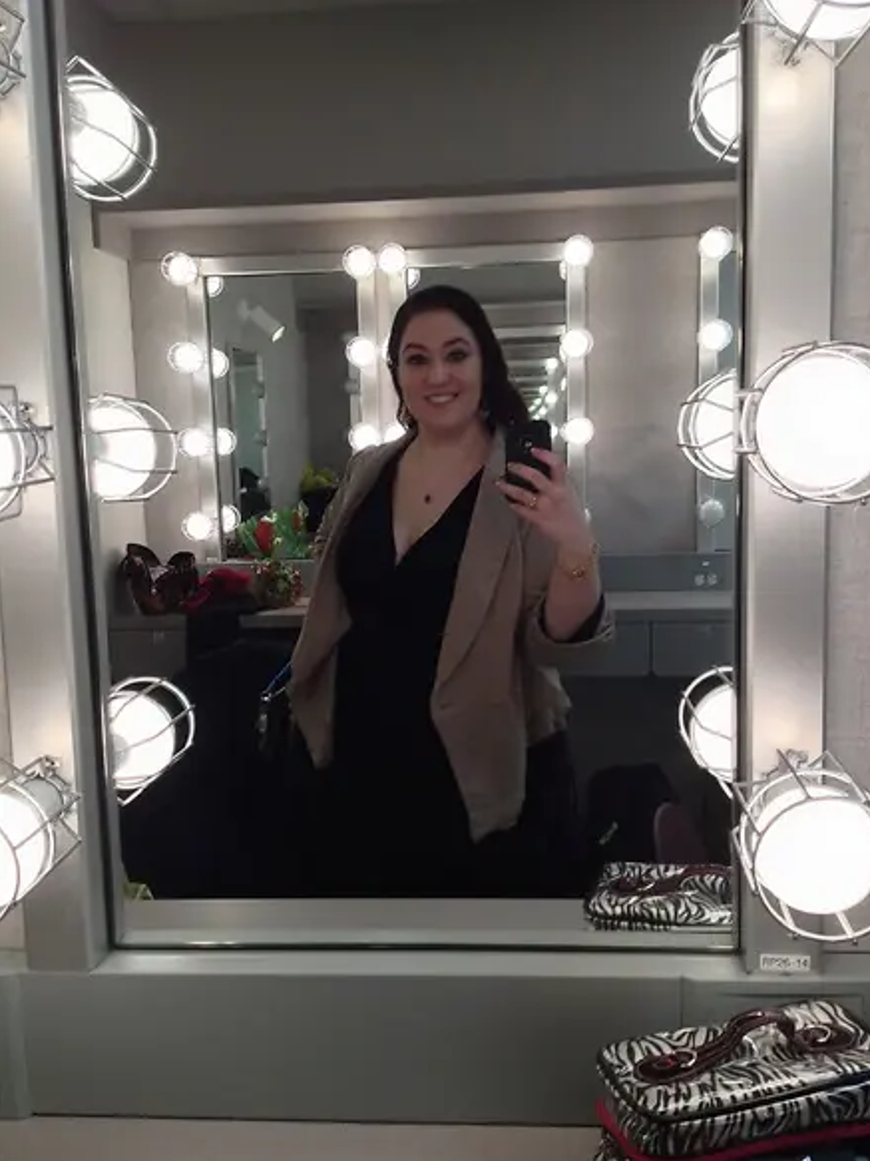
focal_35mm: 36
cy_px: 589
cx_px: 446
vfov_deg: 51.4
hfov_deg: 39.6
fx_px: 1207
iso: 64
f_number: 2.4
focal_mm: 4.28
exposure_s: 1/60
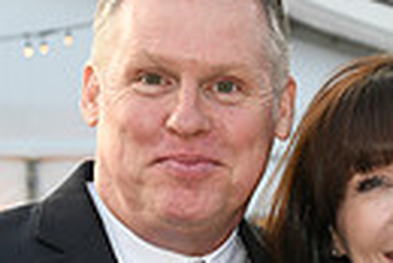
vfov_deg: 6.8
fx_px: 2197
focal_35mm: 201
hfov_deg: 10.1
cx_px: 408
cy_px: 210
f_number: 5.6
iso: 500
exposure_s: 1/250
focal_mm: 45
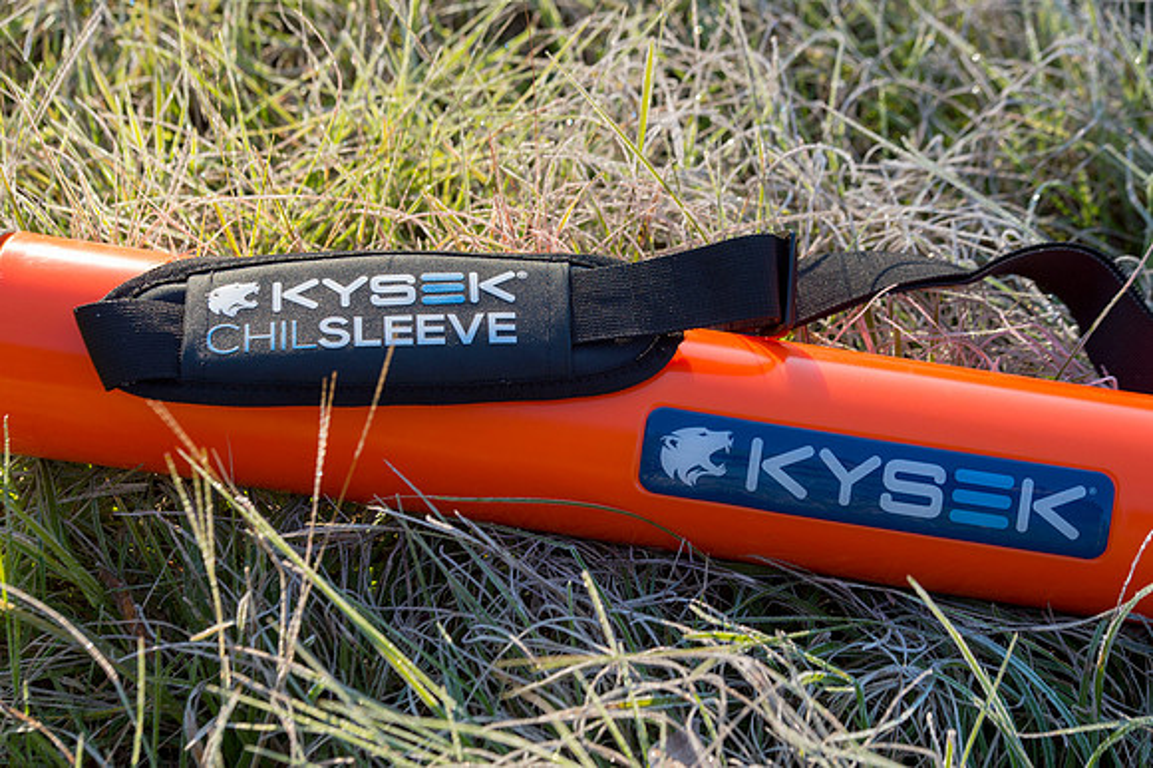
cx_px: 576
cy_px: 384
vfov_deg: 12.2
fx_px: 3585
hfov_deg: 18.3
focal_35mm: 112
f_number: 7.1
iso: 800
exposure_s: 1/500
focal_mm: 112
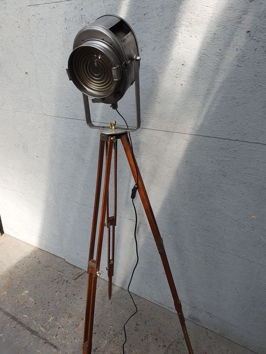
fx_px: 266
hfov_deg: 53.1
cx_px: 133
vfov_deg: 67.3
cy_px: 177
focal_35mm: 26
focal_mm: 4.32
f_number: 2.4
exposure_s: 1/120
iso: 80
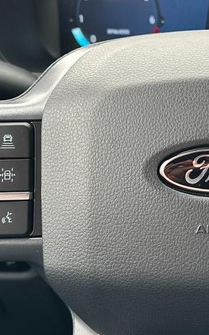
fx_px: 674
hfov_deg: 17.1
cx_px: 222
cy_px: 126
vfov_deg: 27.8
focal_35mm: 74
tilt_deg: -23.8
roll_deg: -1.0
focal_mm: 6.86
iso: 100
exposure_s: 1/135
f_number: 1.78
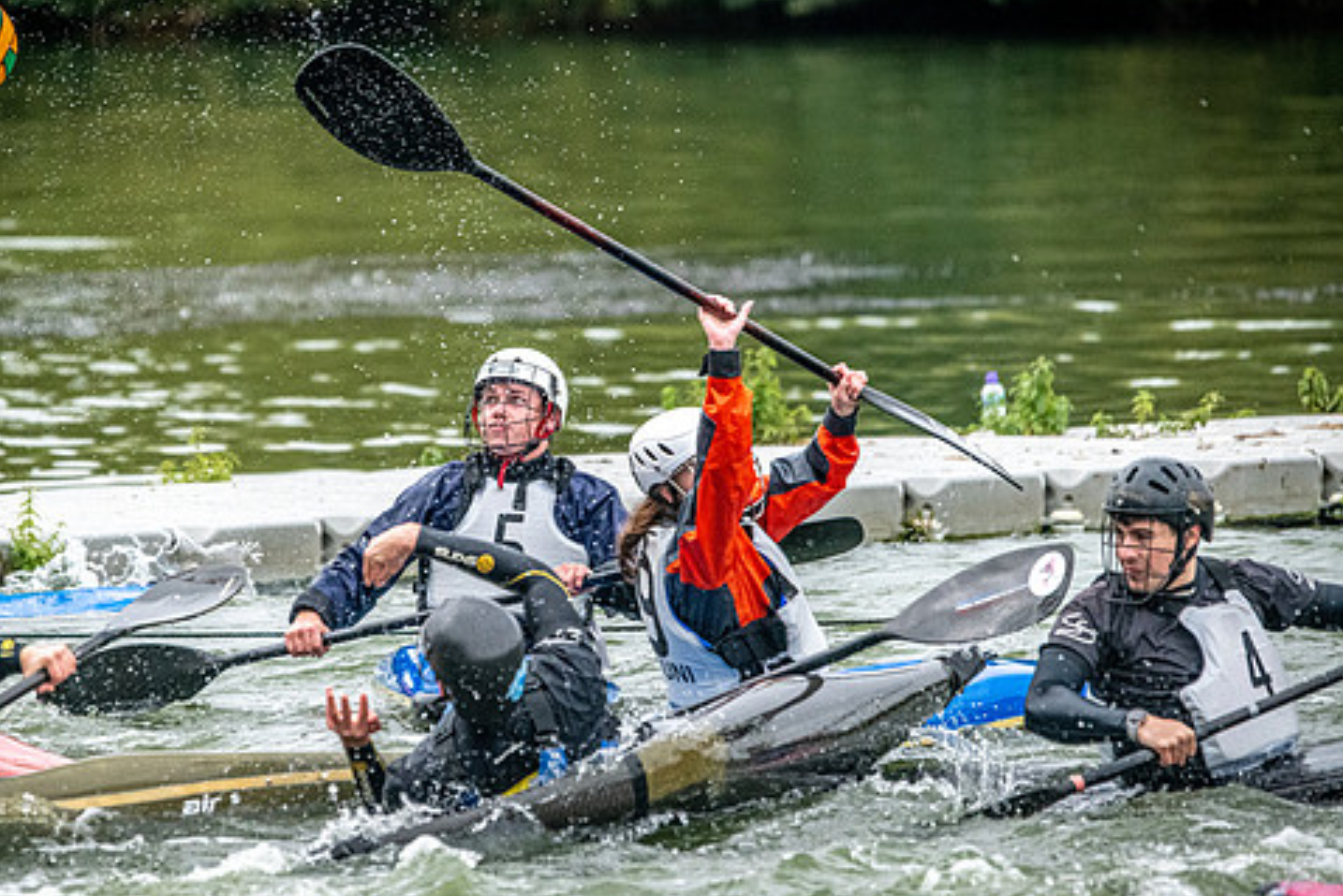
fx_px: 18098
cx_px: 568
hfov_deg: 4.2
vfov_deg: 2.8
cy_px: 470
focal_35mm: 485
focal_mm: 400
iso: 3200
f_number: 6.3
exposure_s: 1/2500
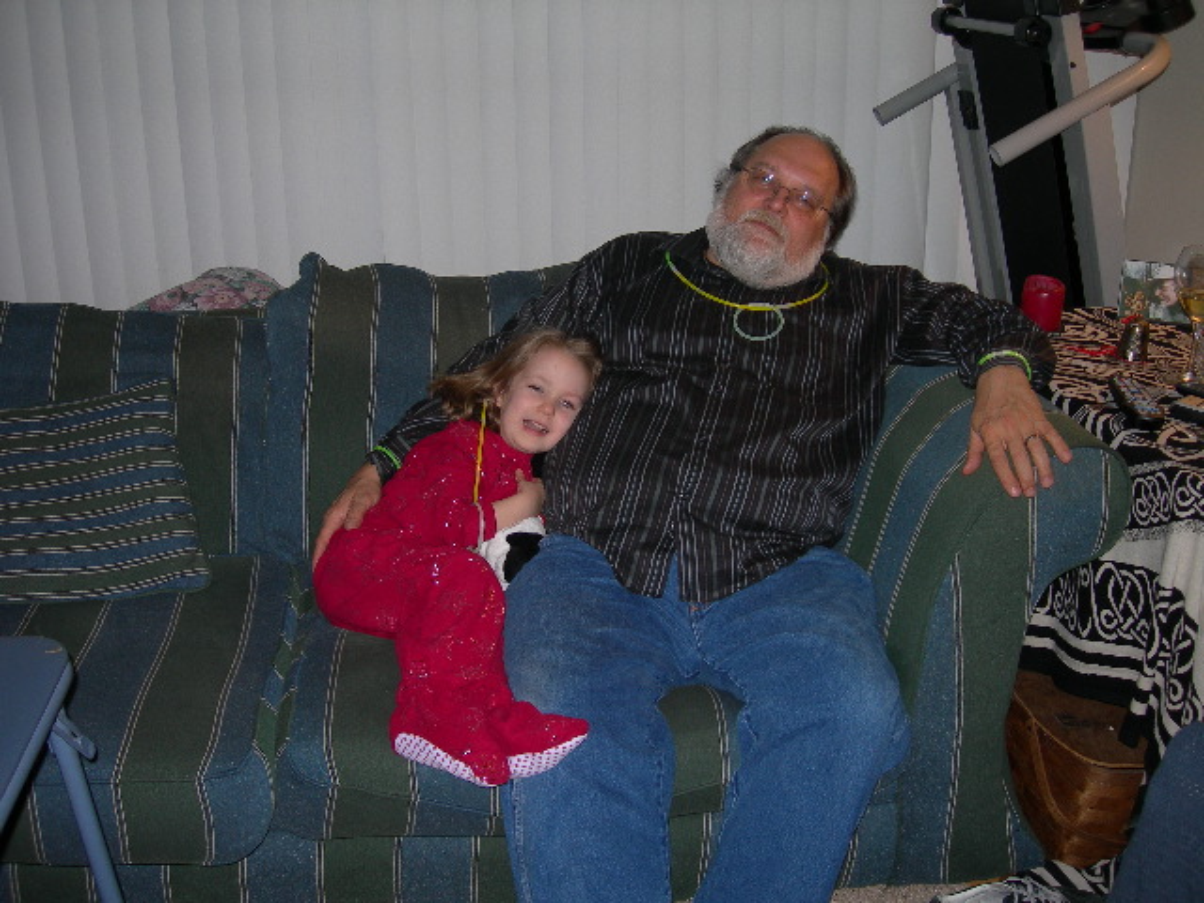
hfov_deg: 49.0
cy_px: 452
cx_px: 602
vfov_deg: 37.7
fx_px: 1322
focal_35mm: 38
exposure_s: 1/60.1
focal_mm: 7.8
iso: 53
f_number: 2.8
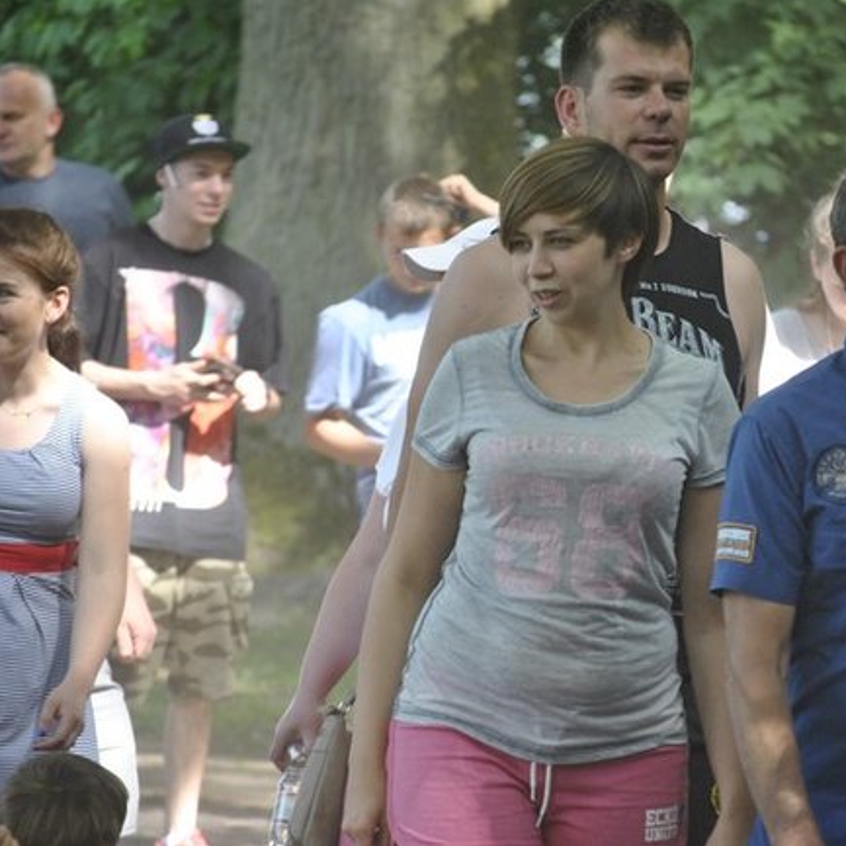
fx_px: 6626
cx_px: 602
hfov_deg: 7.3
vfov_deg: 7.3
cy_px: 422
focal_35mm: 240
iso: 800
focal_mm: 125
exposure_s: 1/320
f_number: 4.8
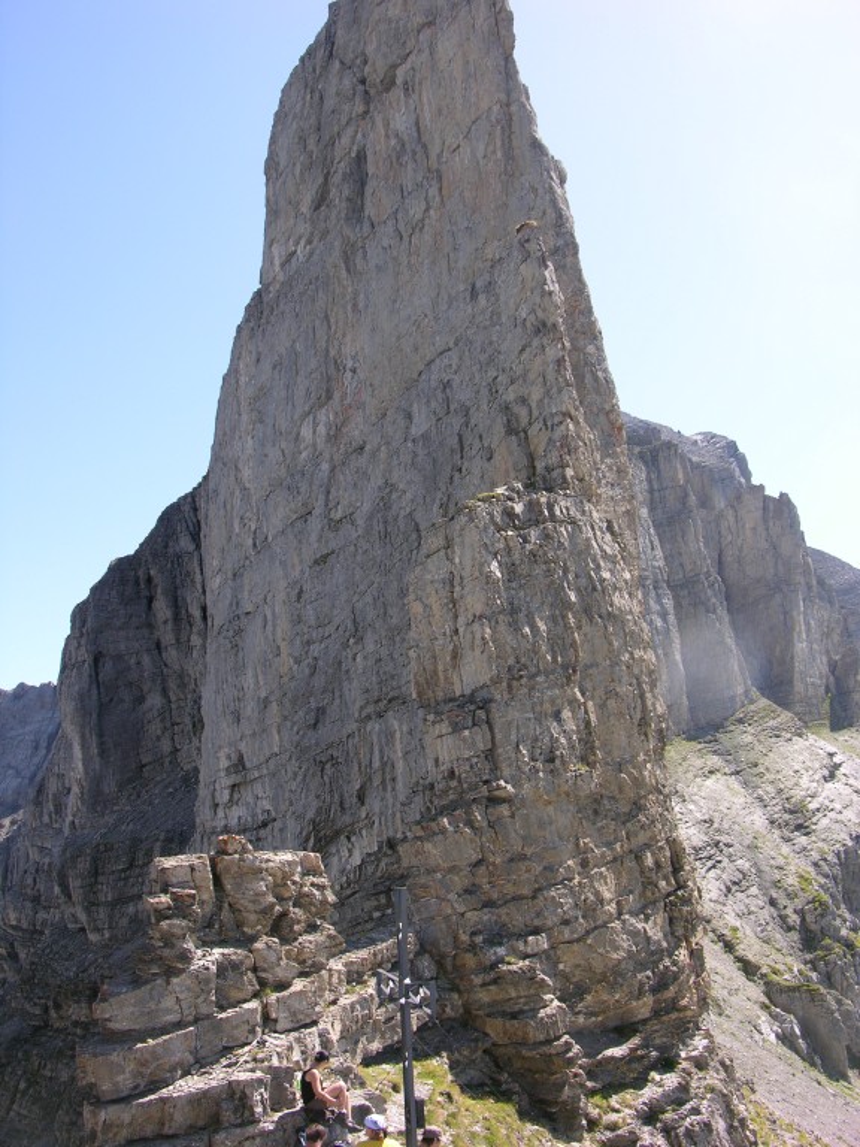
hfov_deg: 40.7
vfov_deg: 52.6
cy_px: 574
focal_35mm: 35
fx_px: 1159
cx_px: 430
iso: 50
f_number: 5
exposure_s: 1/136
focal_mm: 8.9
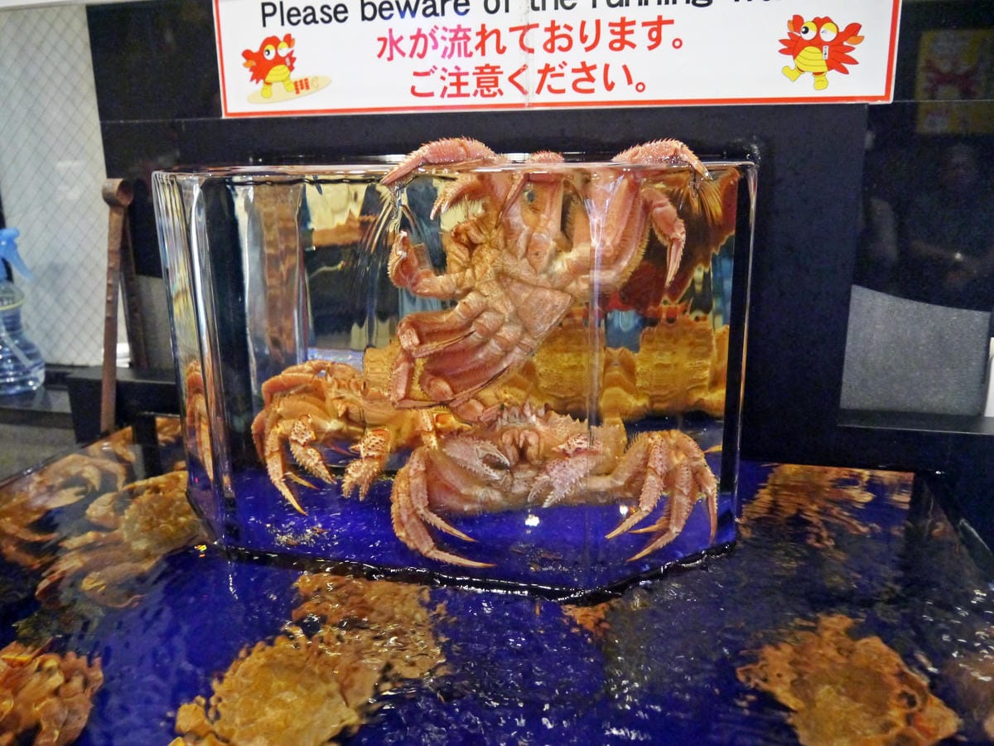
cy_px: 373
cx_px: 497
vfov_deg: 49.7
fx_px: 804
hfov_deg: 63.4
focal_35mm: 28
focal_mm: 14
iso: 1600
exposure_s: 1/80
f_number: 3.5
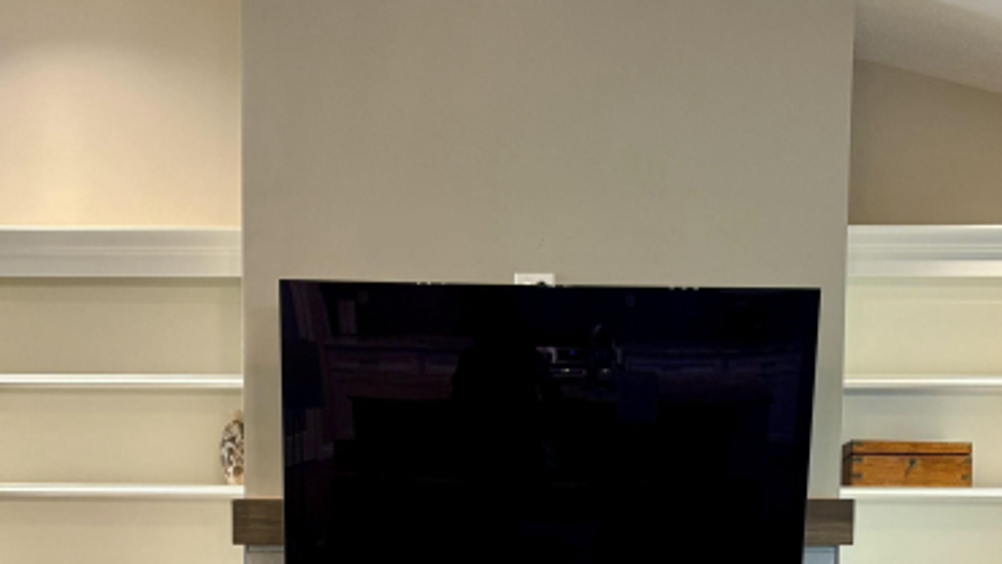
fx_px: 1355
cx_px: 489
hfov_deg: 40.6
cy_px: 610
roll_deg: +0.2
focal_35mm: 51
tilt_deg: -2.7
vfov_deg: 22.3
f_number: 1.6
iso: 250
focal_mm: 5.96
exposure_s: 1/60
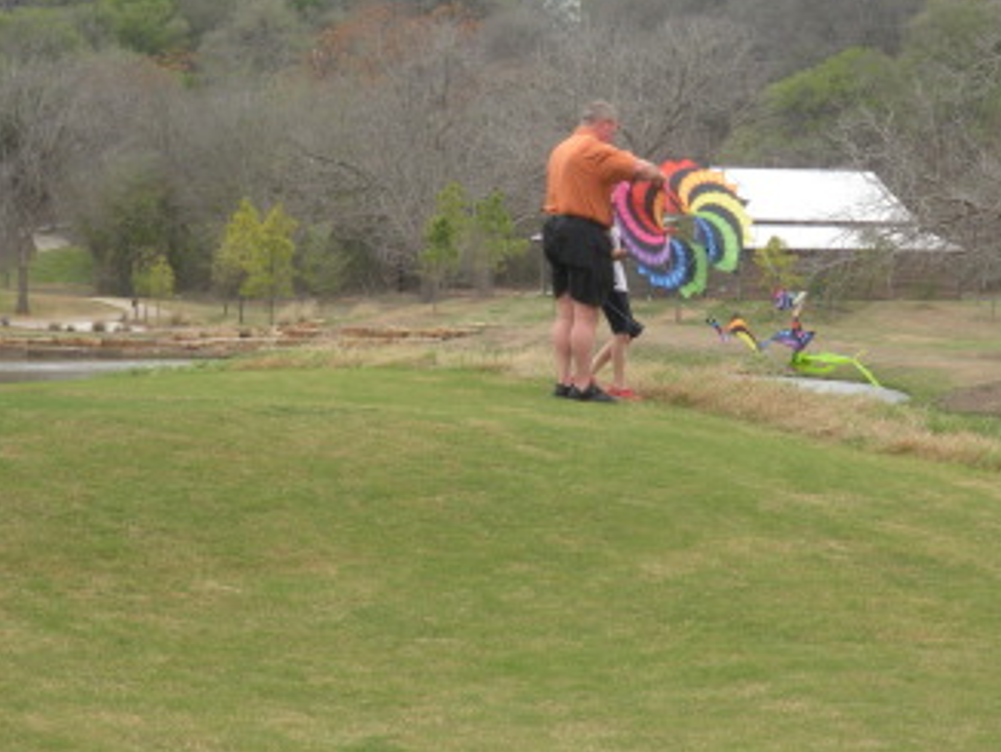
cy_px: 307
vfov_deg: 8.8
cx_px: 547
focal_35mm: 169
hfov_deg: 11.7
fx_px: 4891
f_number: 5.3
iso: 149
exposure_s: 1/102
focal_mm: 21.2
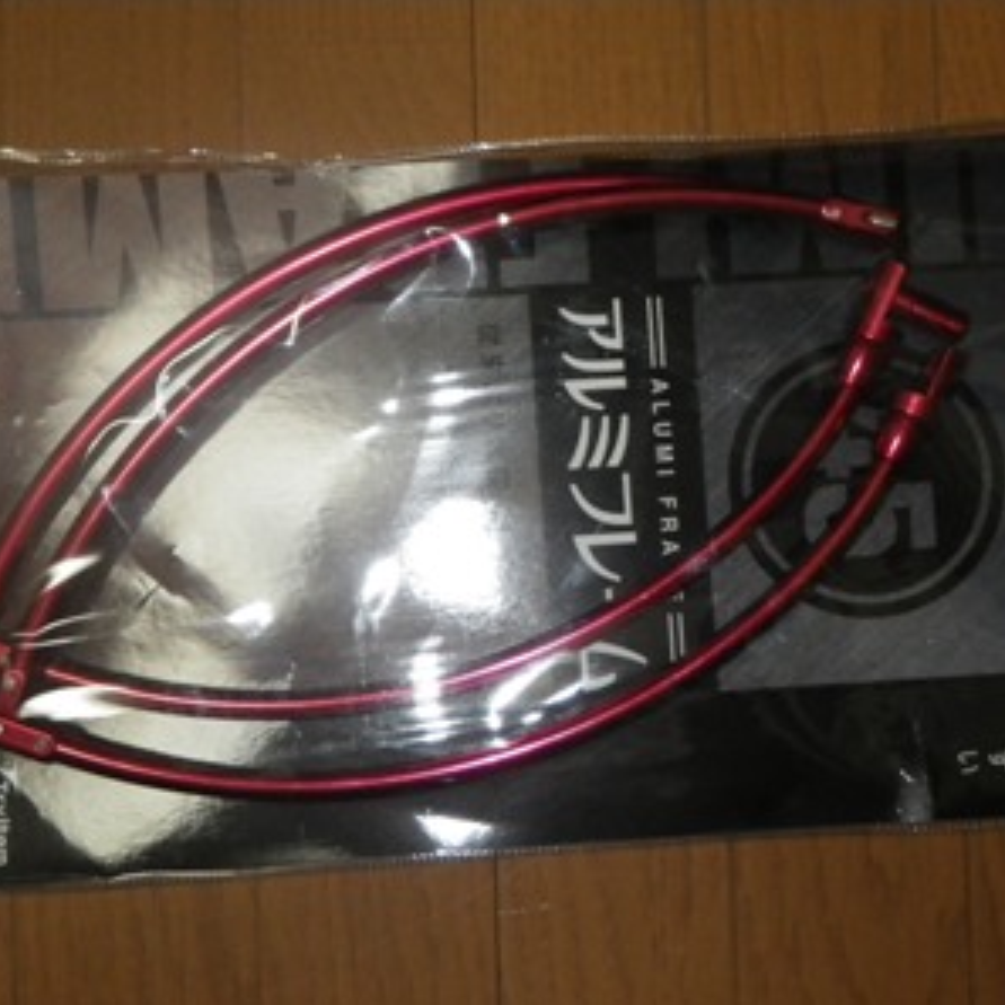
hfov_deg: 33.9
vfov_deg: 34.0
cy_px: 504
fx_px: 1642
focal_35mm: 50
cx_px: 602
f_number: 4.2
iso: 400
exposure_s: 1/60
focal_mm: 7.5
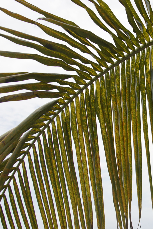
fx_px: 408
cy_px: 116
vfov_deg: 31.4
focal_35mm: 64
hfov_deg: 20.3
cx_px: 168
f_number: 5.6
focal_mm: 28
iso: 125
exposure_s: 1/500
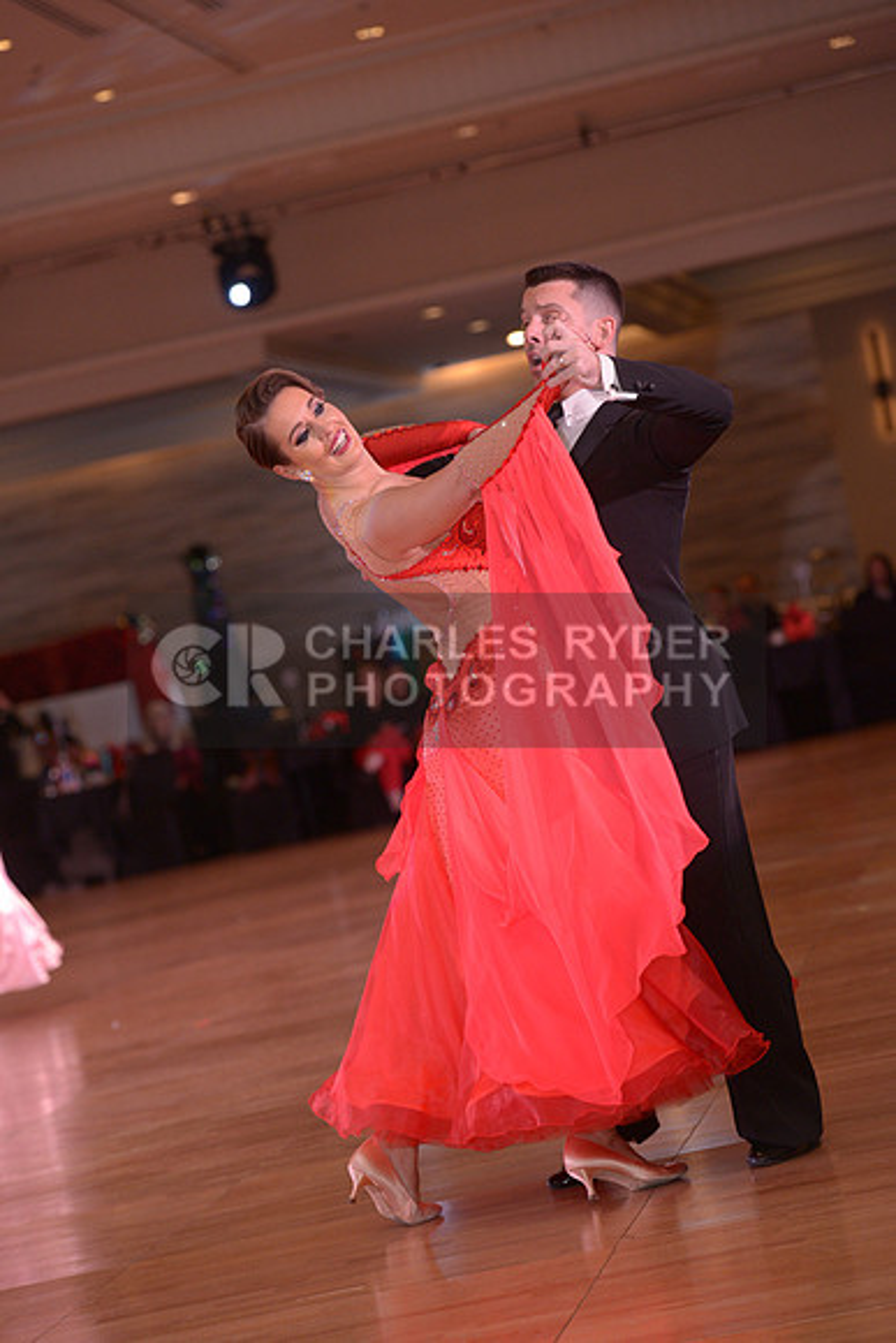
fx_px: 4552
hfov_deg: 11.2
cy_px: 672
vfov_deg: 16.8
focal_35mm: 122
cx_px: 448
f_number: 4.5
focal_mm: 122
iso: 1250
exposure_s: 1/200
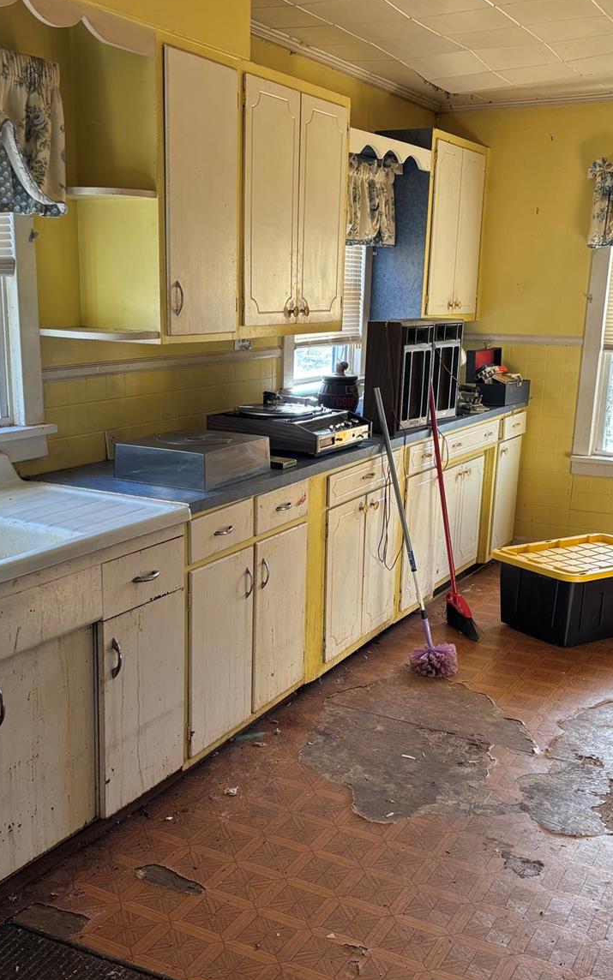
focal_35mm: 37
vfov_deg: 52.5
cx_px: 277
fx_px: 989
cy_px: 564
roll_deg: -0.2
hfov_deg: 34.4
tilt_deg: -16.0
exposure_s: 1/121
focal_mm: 5.96
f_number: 1.6
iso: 125
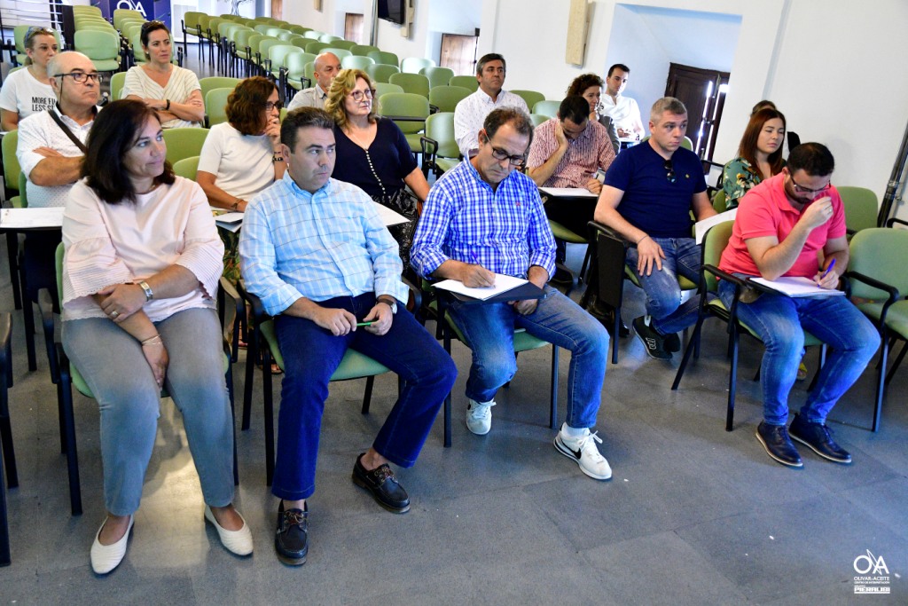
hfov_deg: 57.2
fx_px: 832
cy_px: 303
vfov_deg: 40.0
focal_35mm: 33
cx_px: 454
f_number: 4
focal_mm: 22
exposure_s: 1/50
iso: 4000
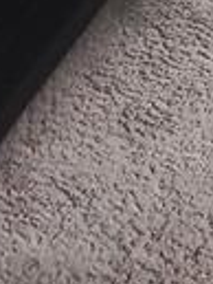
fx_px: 1122
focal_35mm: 137
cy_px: -511
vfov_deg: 10.8
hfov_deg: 10.7
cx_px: 214
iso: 160
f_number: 1.8
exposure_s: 1/20
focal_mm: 6.06
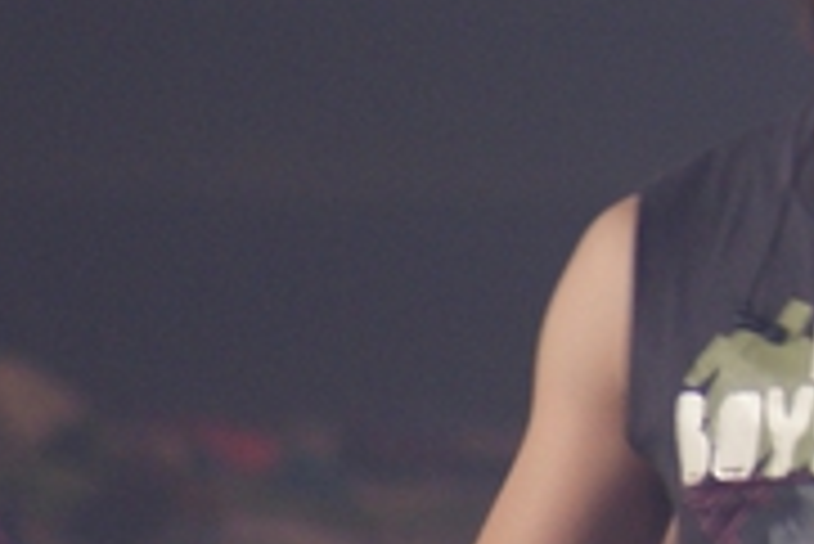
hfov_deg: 1.4
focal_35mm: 1490
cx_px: 1322
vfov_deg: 0.9
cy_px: 274
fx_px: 33717
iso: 400
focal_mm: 300
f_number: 5.6
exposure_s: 1/60
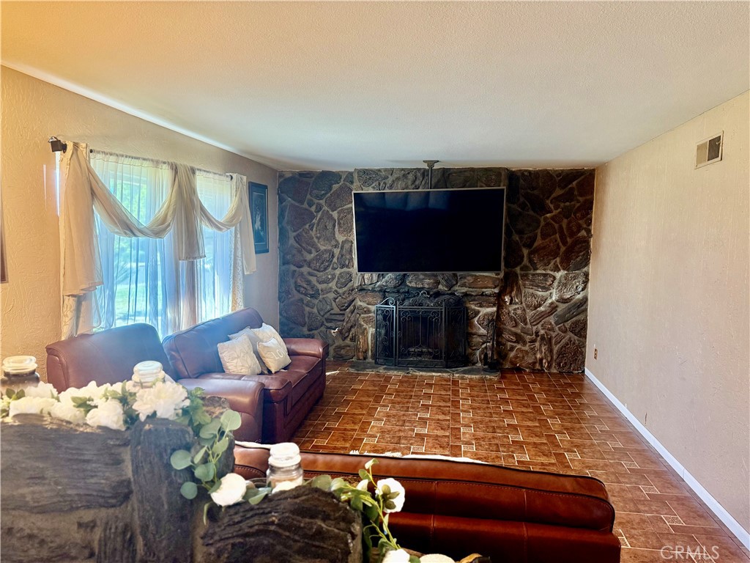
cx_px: 375
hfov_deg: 71.6
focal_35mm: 24
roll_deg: -1.0
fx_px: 520
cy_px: 282
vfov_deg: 56.8
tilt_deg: -4.8
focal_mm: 6.76
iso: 250
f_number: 1.78
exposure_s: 1/60
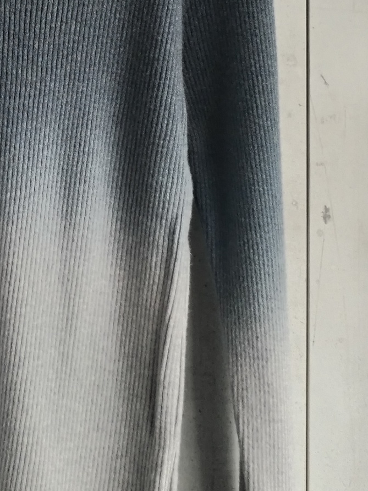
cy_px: 130
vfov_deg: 24.8
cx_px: -34
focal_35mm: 78
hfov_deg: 18.2
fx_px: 1106
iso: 345
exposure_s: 1/60
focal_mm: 4.75
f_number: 1.8
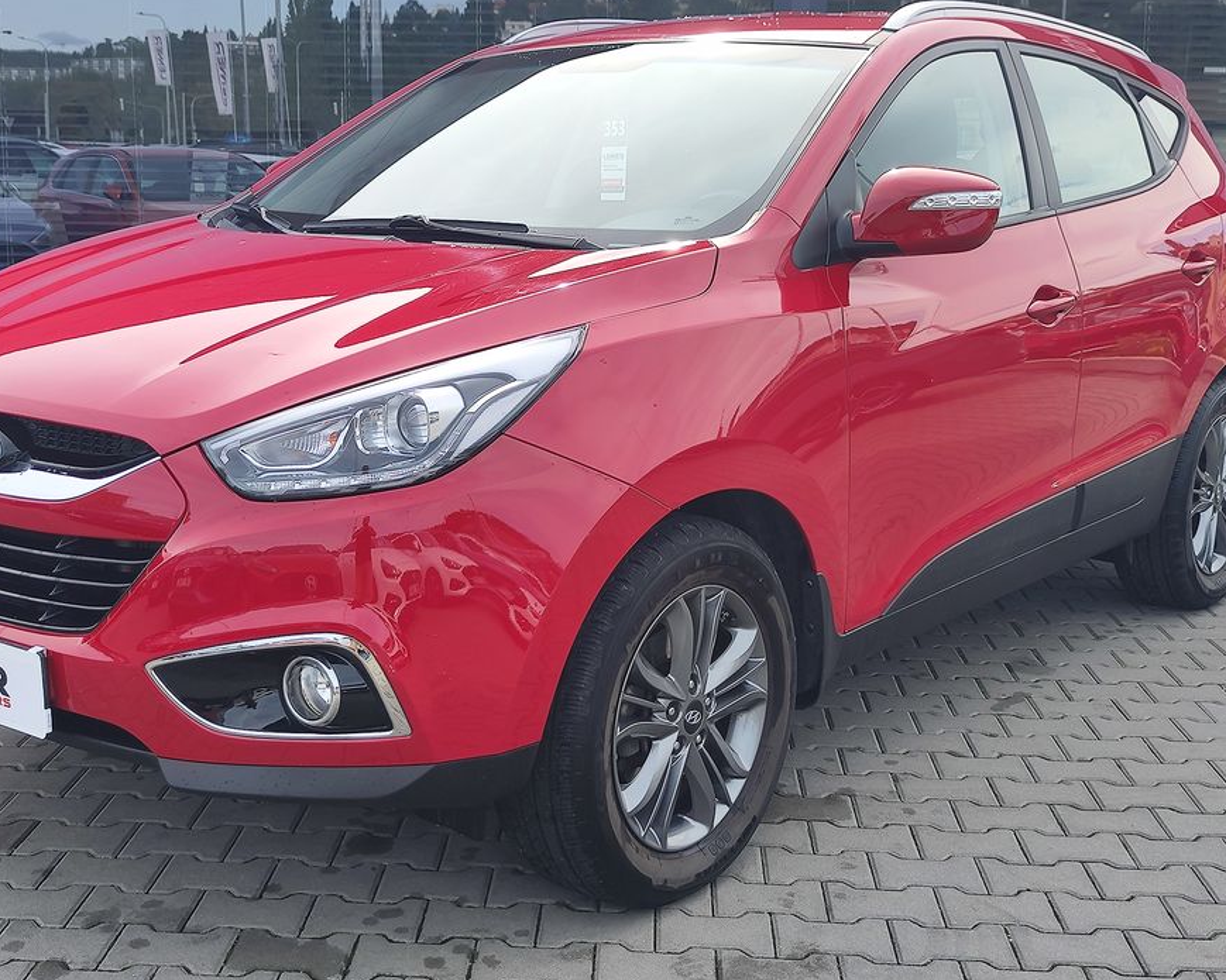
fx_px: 1125
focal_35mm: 31
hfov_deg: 57.2
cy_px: 468
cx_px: 584
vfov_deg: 47.1
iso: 50
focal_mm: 7.01
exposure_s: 1/429
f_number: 1.69
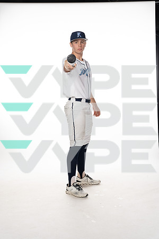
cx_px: 80
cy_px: 120
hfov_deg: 27.0
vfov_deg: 39.6
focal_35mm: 50
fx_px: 331
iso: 400
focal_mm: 50
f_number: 6.3
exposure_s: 1/250
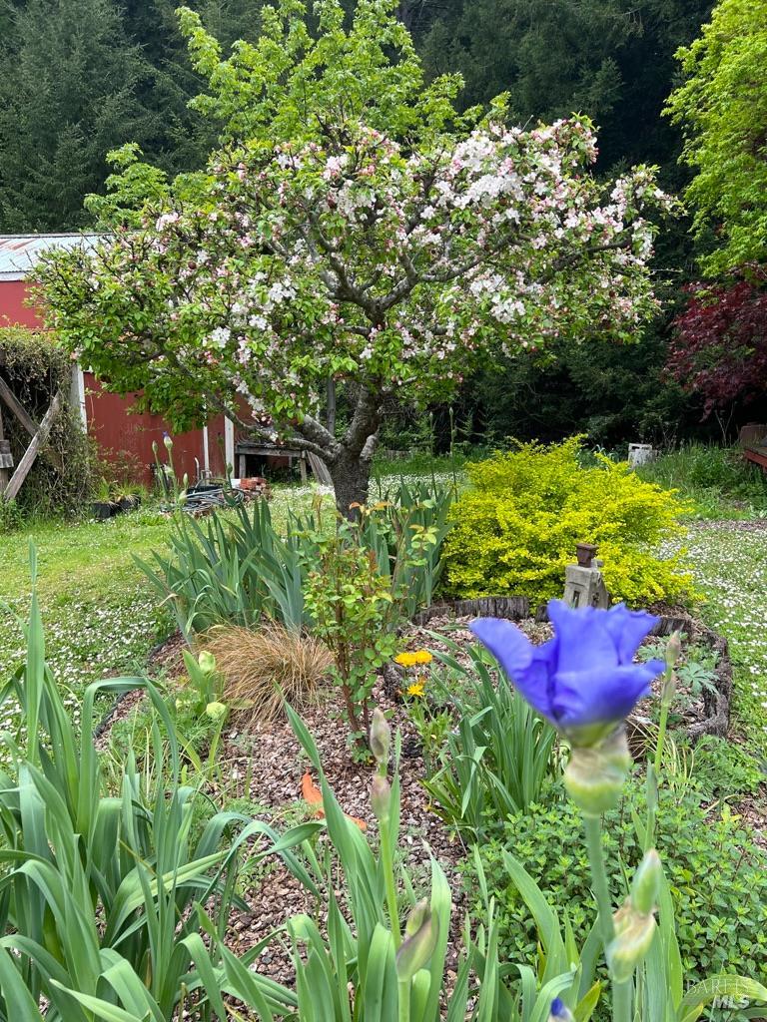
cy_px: 511
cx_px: 384
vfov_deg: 67.3
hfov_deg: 53.1
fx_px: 768
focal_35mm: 26
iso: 50
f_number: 1.5
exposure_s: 1/1000
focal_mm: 5.7
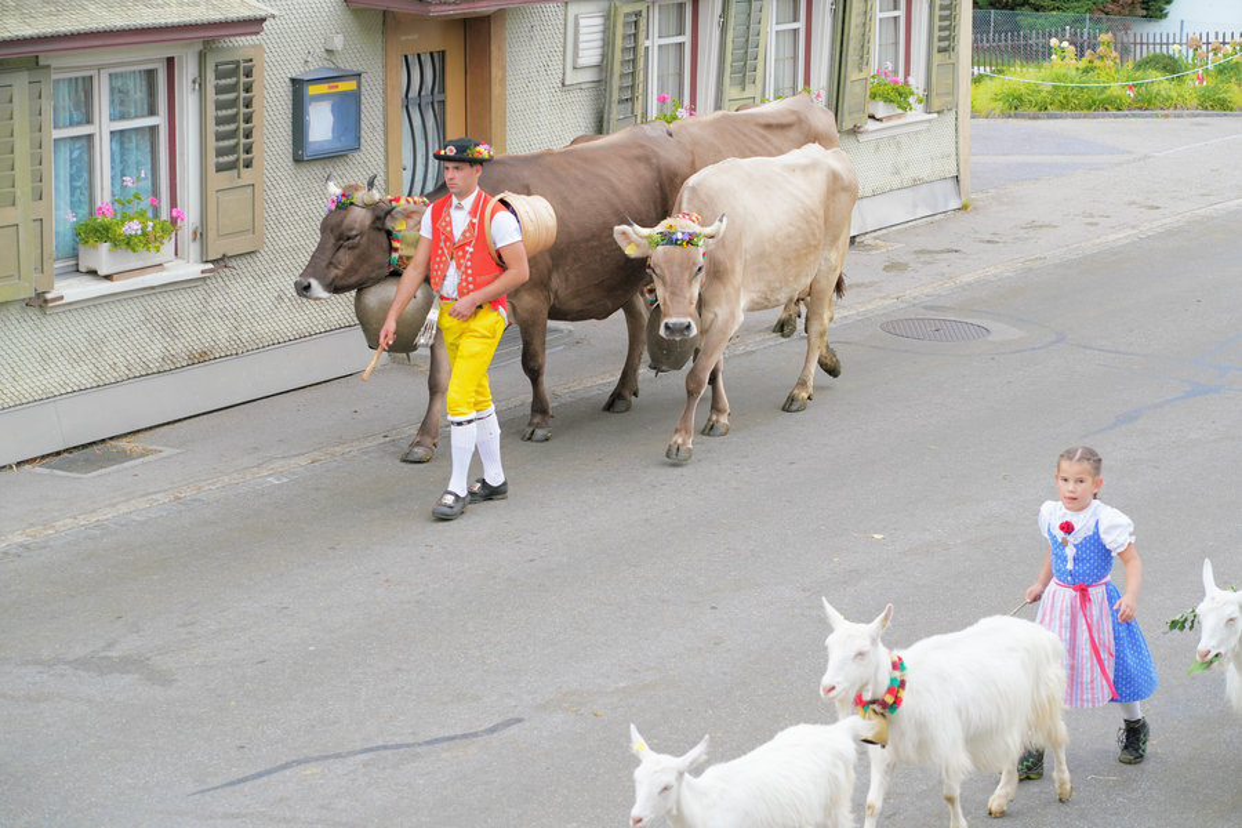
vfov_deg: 16.1
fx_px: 2932
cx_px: 621
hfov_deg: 23.9
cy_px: 414
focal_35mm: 85
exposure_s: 1/640
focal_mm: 85
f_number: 5.6
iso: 800
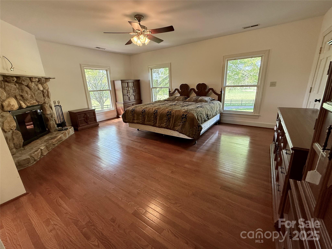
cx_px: 166
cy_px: 124
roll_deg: +4.8
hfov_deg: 102.1
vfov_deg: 85.7
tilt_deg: -15.4
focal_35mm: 14
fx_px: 134
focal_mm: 2.22
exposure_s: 1/99
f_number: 2.2
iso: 250
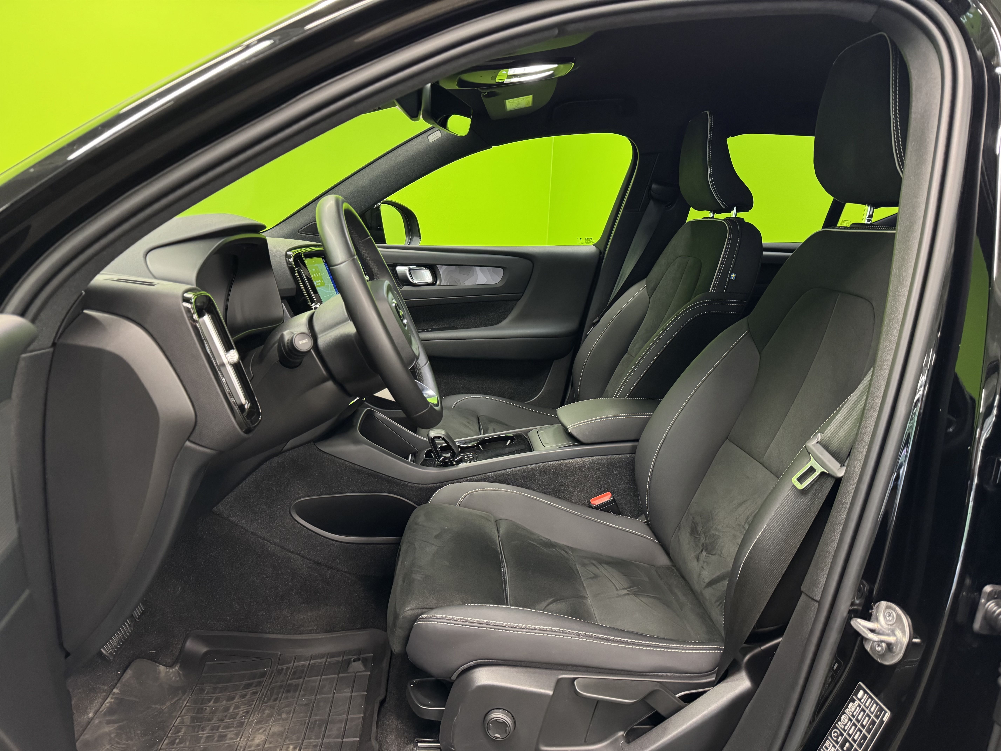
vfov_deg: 56.8
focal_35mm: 24
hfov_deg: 71.6
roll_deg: -1.5
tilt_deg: -12.0
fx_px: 694
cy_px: 376
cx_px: 500
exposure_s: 1/50
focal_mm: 6.76
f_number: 1.78
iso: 800
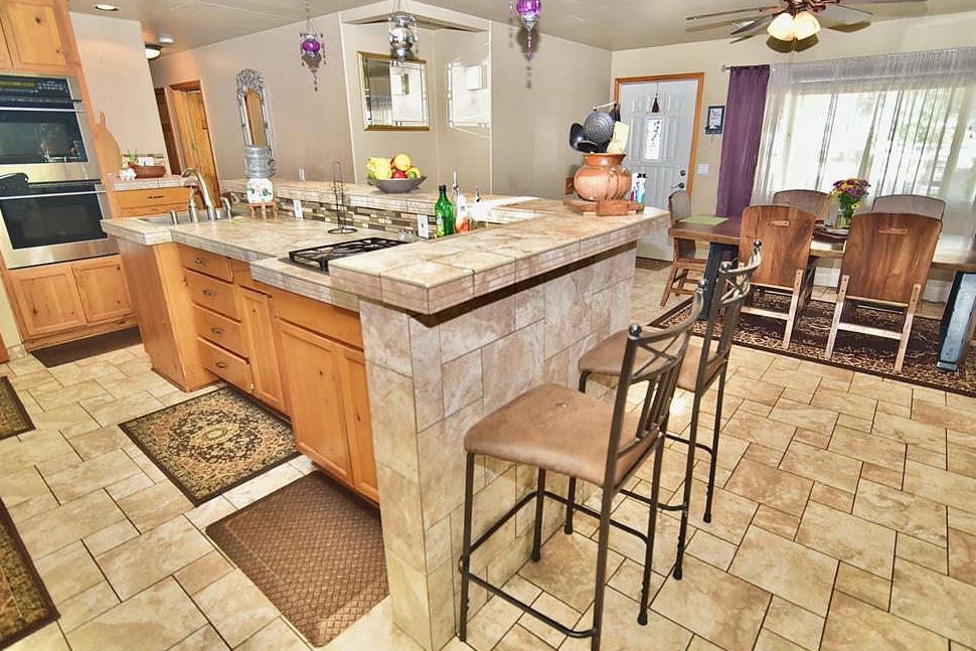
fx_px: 515
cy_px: 314
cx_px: 508
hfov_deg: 86.9
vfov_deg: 64.6
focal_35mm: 19
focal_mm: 18
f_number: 3.5
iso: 400
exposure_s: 1/80
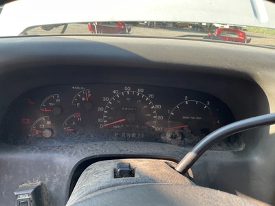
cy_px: 103
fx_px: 230
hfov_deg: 61.7
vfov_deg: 48.2
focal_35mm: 29
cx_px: 138
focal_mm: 3
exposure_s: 1/122
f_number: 1.8
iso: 32
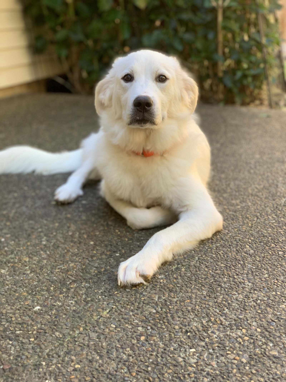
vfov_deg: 36.8
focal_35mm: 52
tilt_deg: -17.9
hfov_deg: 28.0
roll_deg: +1.4
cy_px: 191
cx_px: 143
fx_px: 573
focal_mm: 6
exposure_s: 1/122
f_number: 2.4
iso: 40
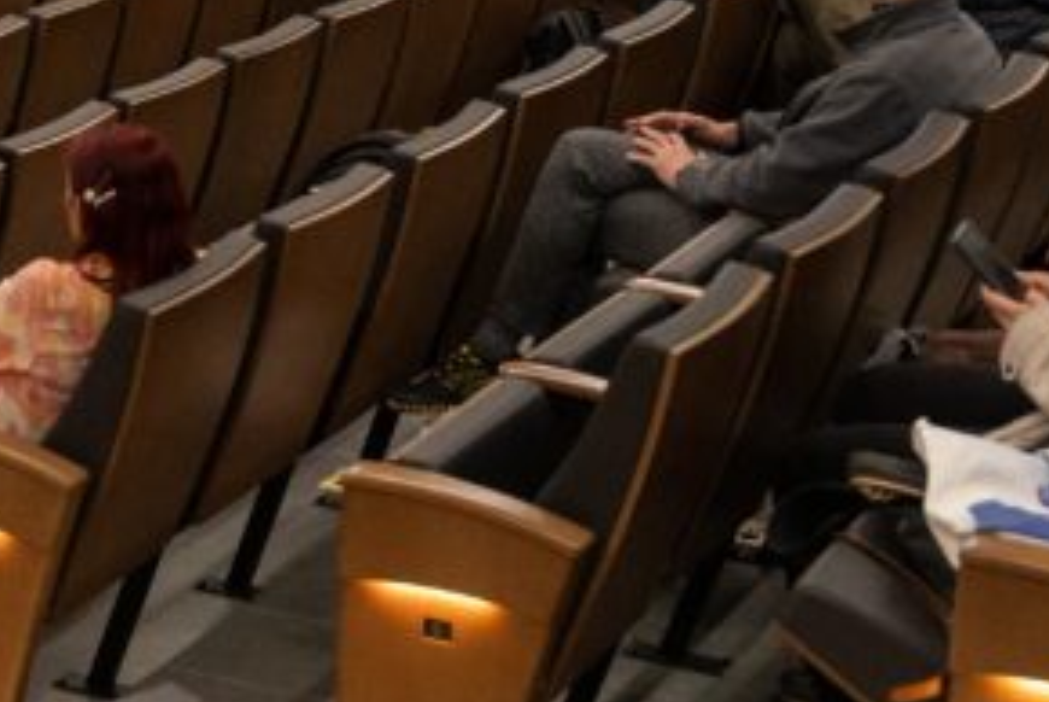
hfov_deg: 16.3
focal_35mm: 120
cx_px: -232
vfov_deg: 11.2
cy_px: -201
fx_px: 3500
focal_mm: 34
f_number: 3.5
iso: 3200
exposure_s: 1/200
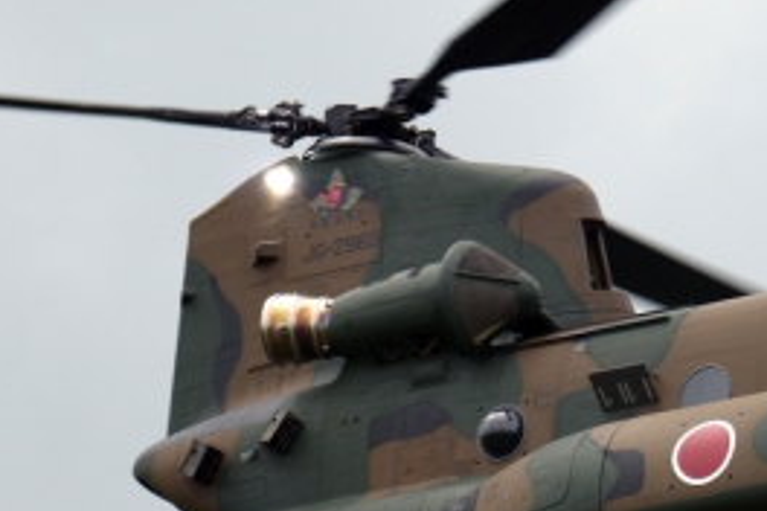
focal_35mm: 796
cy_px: 353
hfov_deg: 2.6
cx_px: 967
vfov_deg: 1.7
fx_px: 16958
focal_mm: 190
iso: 100
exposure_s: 1/400
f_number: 5.6
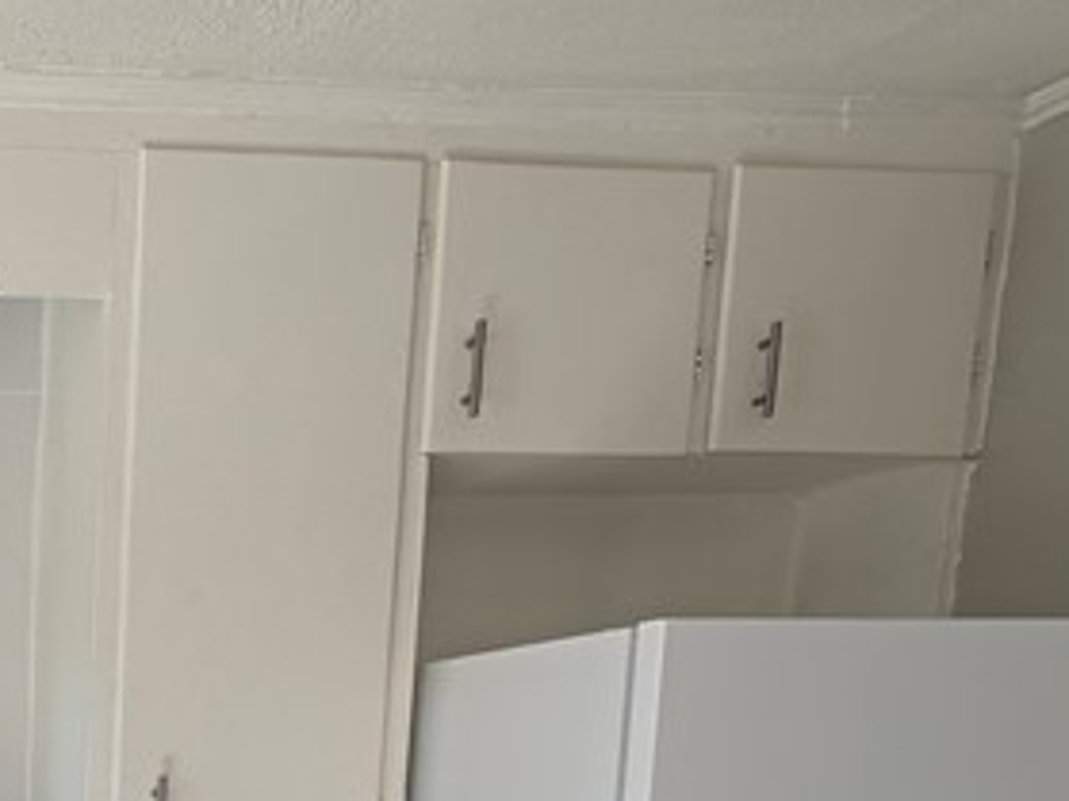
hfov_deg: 32.8
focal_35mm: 44
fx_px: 1358
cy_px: 1027
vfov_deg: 27.6
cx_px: -297
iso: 53
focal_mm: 2.02
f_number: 1.7
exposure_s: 1/150
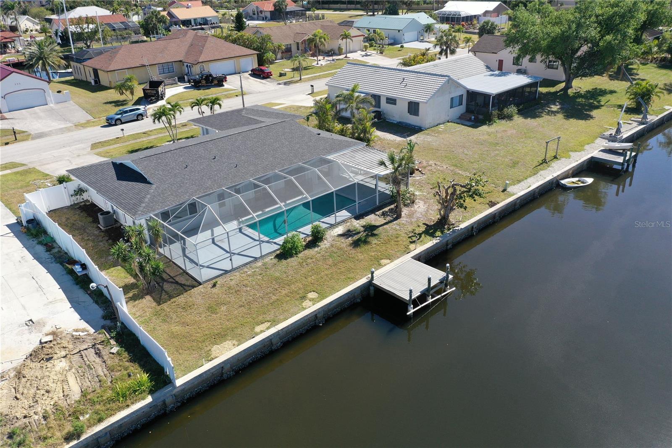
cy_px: 224
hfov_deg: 65.5
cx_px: 336
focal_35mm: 28
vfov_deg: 46.4
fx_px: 523
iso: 200
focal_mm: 10.3
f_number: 5
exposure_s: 1/640
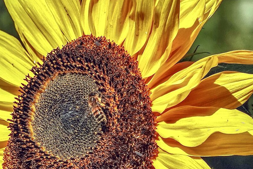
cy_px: 135
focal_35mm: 764
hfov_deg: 2.7
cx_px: 105
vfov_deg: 1.8
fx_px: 5369
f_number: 7.1
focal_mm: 93.9
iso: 100
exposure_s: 1/1000
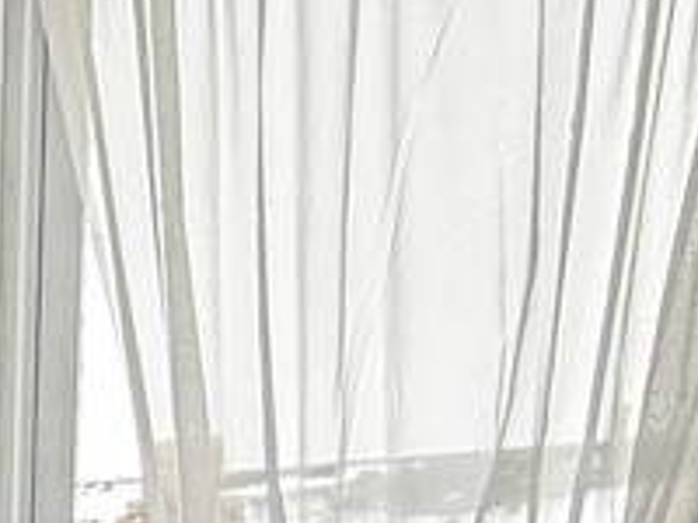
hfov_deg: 14.6
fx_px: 2037
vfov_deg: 13.2
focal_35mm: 101
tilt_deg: -3.8
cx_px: -841
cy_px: 934
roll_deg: -0.2
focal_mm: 2.22
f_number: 2.2
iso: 64
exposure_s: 1/223
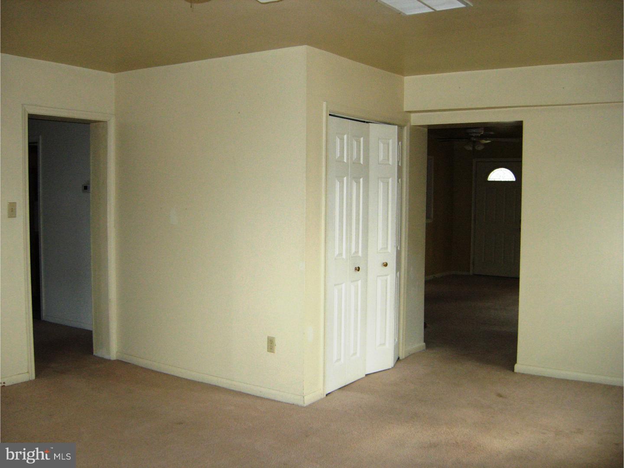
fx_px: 649
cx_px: 312
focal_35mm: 36
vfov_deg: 39.7
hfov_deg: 51.4
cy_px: 234
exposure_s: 1/176
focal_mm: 7.5
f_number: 2.7
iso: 194
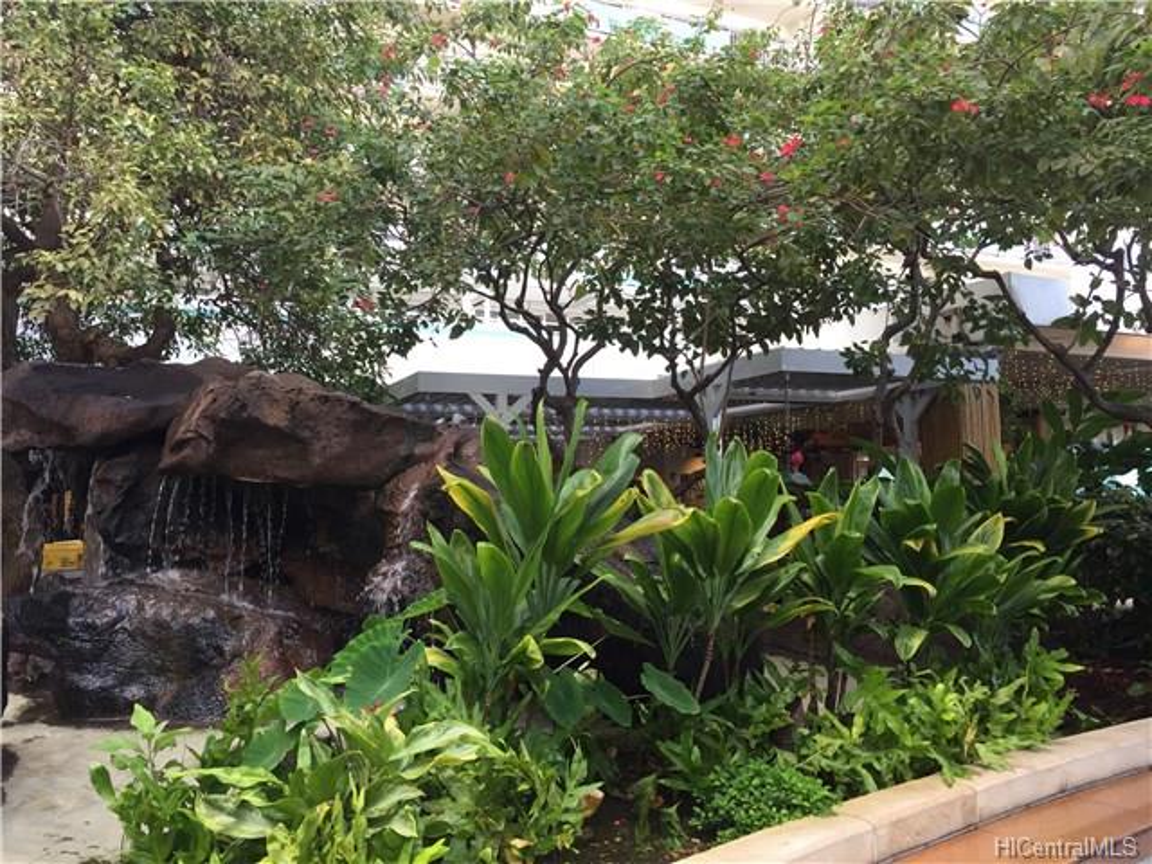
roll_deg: +0.4
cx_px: 576
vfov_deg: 48.2
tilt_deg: +5.7
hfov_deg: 61.7
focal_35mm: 29
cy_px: 432
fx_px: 965
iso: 40
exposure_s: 1/120
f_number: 2.2
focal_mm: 4.15
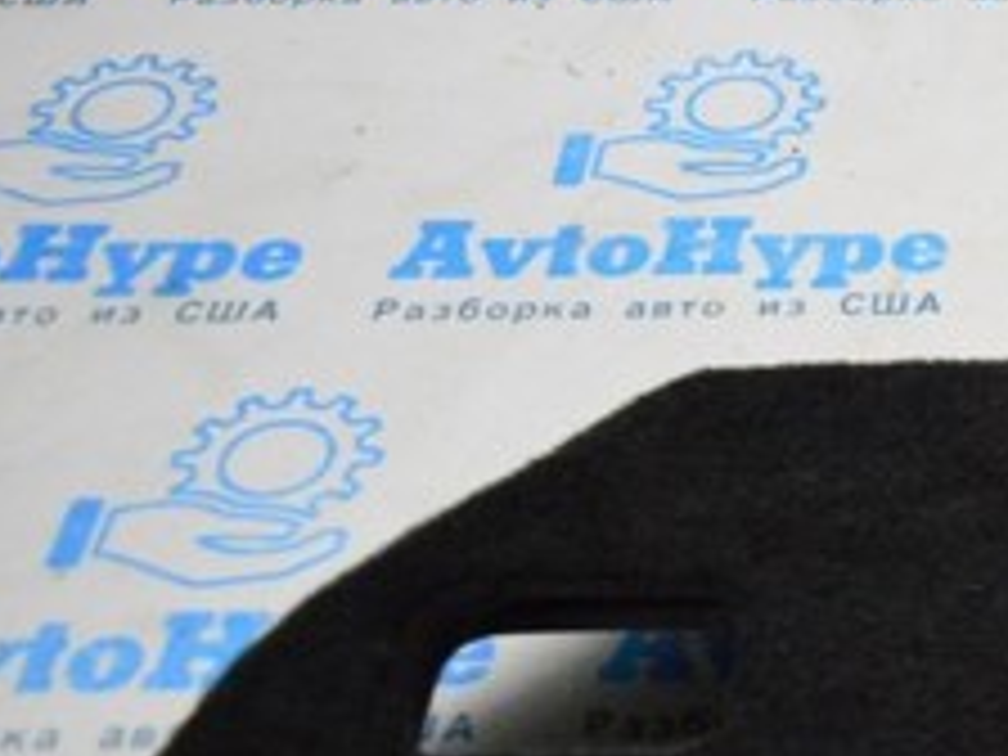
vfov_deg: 17.0
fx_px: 2515
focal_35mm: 86
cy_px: 605
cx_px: 1395
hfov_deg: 20.3
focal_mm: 21
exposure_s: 1/1000
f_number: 3.8
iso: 6400
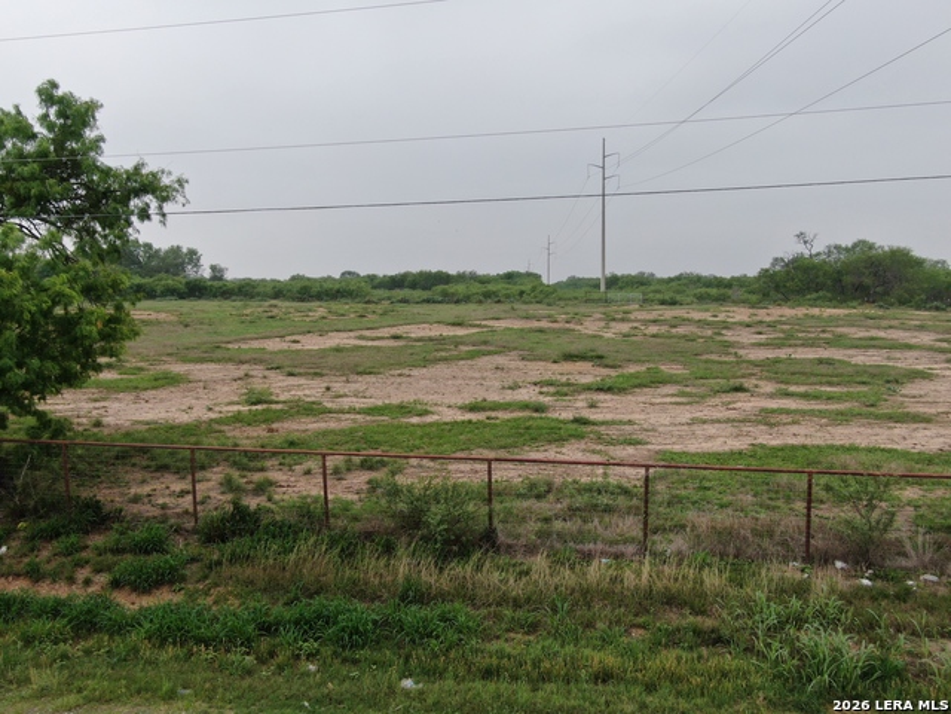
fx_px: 907
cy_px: 357
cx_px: 476
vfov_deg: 42.9
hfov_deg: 55.4
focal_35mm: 33
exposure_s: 1/400
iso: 110
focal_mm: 5.57
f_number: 3.2
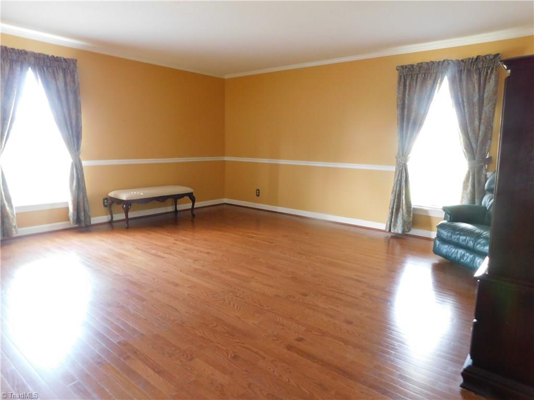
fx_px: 355
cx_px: 267
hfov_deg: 73.9
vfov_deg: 58.9
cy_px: 200
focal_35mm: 23
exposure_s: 1/10
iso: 400
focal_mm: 4
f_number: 3
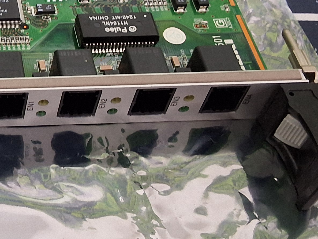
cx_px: -73
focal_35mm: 77
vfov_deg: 19.0
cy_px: 51
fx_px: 707
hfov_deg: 23.0
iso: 320
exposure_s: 1/24
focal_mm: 2.91
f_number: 1.9
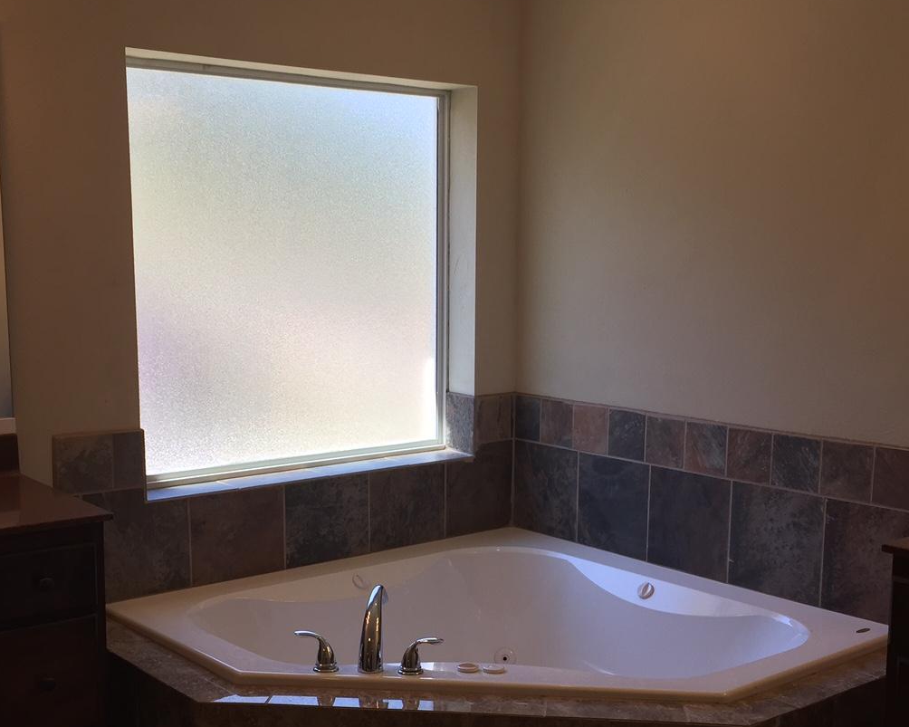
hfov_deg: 40.3
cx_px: 460
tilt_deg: -9.6
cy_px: 454
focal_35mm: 46
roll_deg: -0.5
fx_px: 1237
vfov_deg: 32.6
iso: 32
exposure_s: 1/120
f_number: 2.2
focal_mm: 4.15
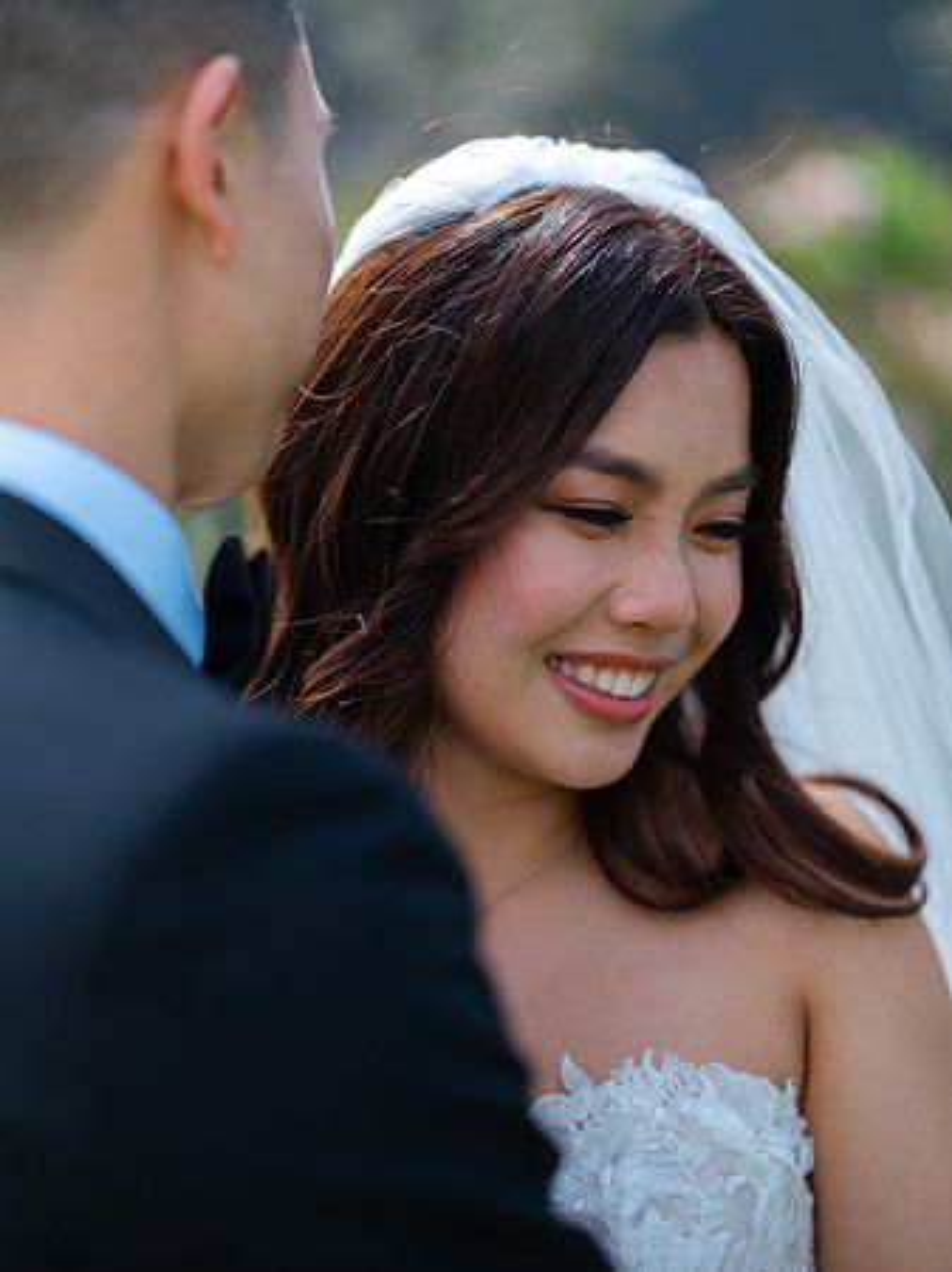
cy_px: 636
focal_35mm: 63
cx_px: 476
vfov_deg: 30.7
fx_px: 2312
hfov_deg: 23.3
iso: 80
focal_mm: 80
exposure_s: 1/2500
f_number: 1.7
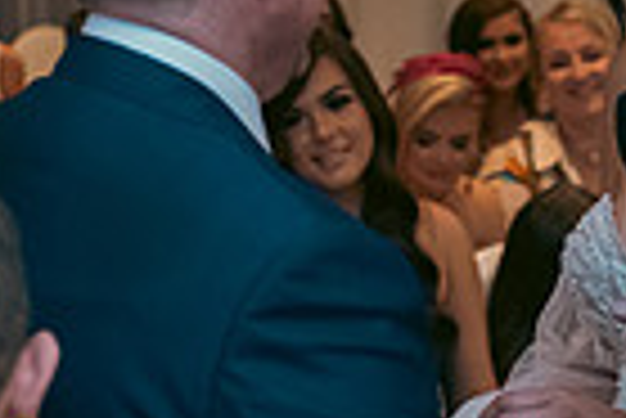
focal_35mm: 167
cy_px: 200
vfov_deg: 8.2
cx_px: 698
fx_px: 2907
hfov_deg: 12.1
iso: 800
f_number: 3.5
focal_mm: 40
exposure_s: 1/160
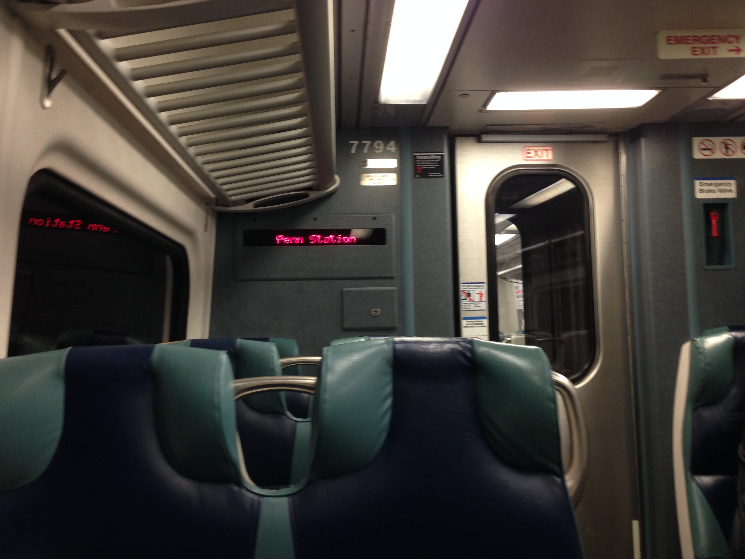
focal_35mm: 33
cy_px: 280
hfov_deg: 55.4
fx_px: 710
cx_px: 372
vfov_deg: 42.9
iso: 100
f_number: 2.4
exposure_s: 1/20
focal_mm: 4.12
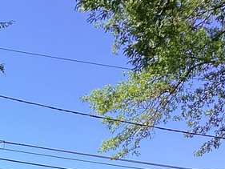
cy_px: 301
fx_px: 735
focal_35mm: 113
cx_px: -90
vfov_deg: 12.1
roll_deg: -4.5
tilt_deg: +1.8
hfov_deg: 16.2
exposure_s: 1/124
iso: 25
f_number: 2.4
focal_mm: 3.3
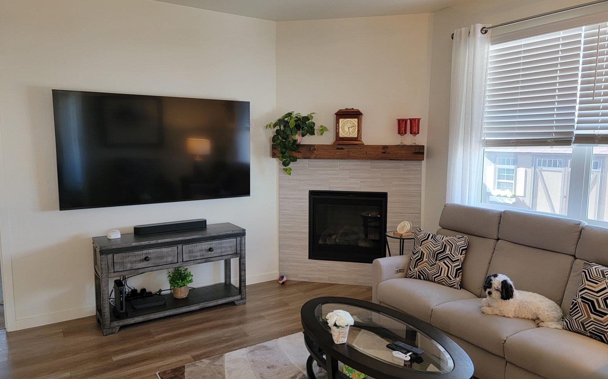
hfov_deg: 70.4
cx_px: 309
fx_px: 431
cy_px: 188
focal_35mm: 26
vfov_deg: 47.6
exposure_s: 1/120
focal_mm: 6.7
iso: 200
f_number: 1.8
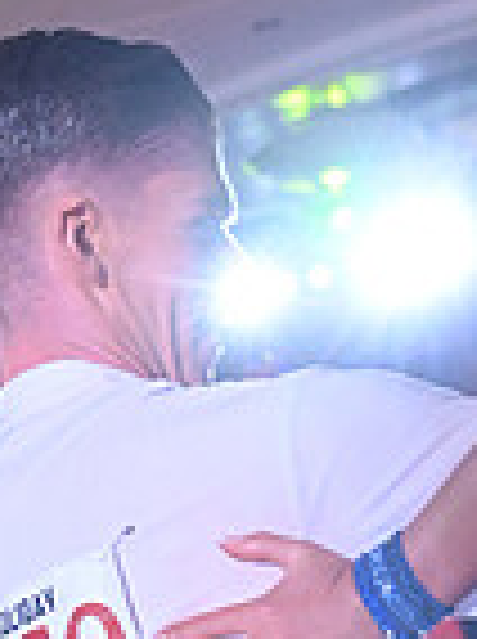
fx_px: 2175
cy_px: 1035
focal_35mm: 118
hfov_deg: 12.4
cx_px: 430
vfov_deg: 15.1
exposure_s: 1/400
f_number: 4
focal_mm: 30
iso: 5000
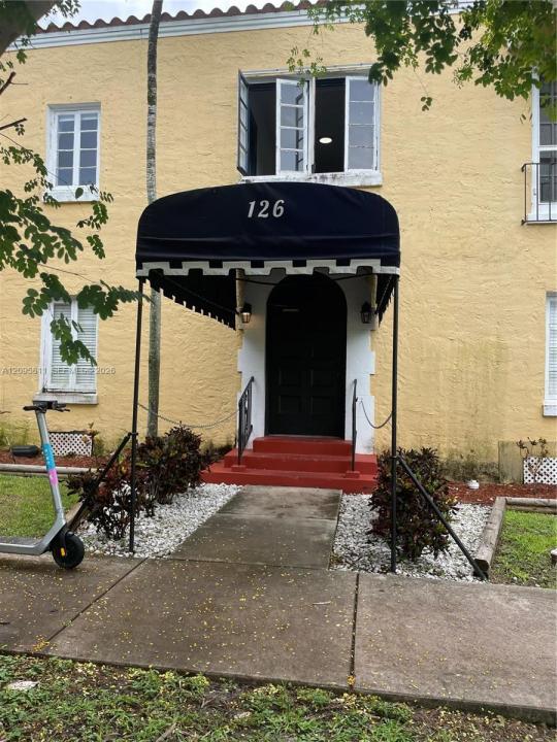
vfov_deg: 67.3
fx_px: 558
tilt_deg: +2.3
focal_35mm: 26
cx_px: 278
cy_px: 371
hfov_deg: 53.1
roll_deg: -1.5
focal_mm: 4.2
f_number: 1.6
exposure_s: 1/979
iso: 32
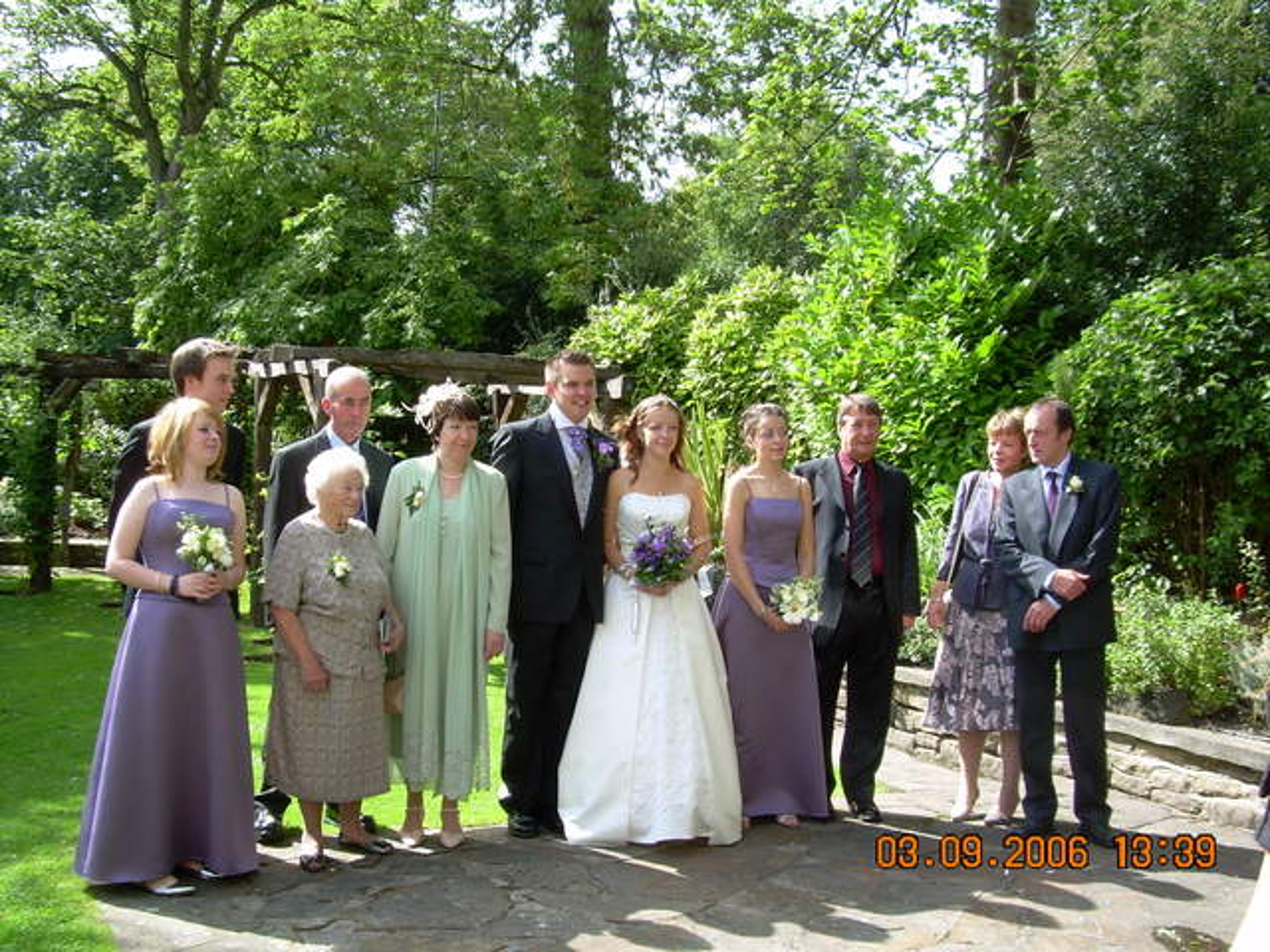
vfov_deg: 37.7
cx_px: 635
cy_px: 476
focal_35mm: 38
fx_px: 1394
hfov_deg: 49.0
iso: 50
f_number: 4.6
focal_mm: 6.3
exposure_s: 1/115
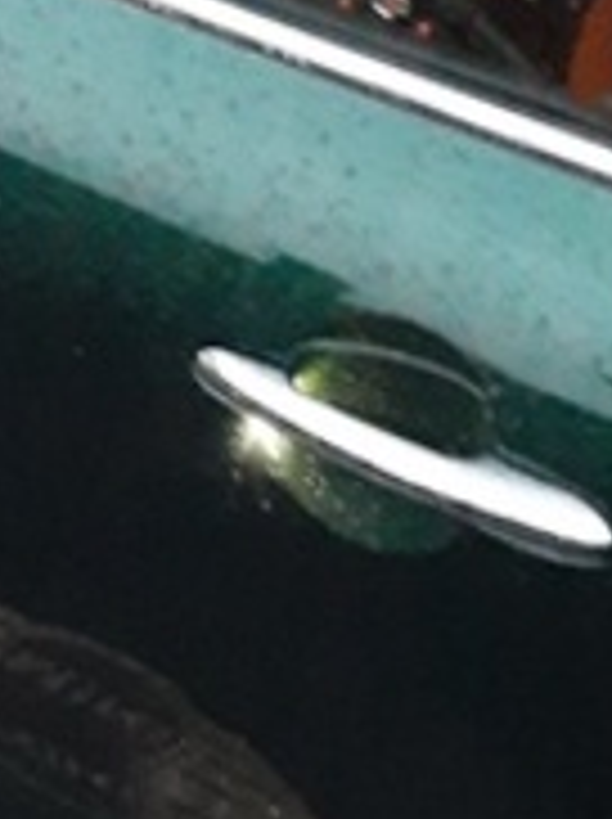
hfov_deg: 12.3
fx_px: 2765
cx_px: -184
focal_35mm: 117
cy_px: 596
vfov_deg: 16.8
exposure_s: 1/10
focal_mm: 4.6
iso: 1600
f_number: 2
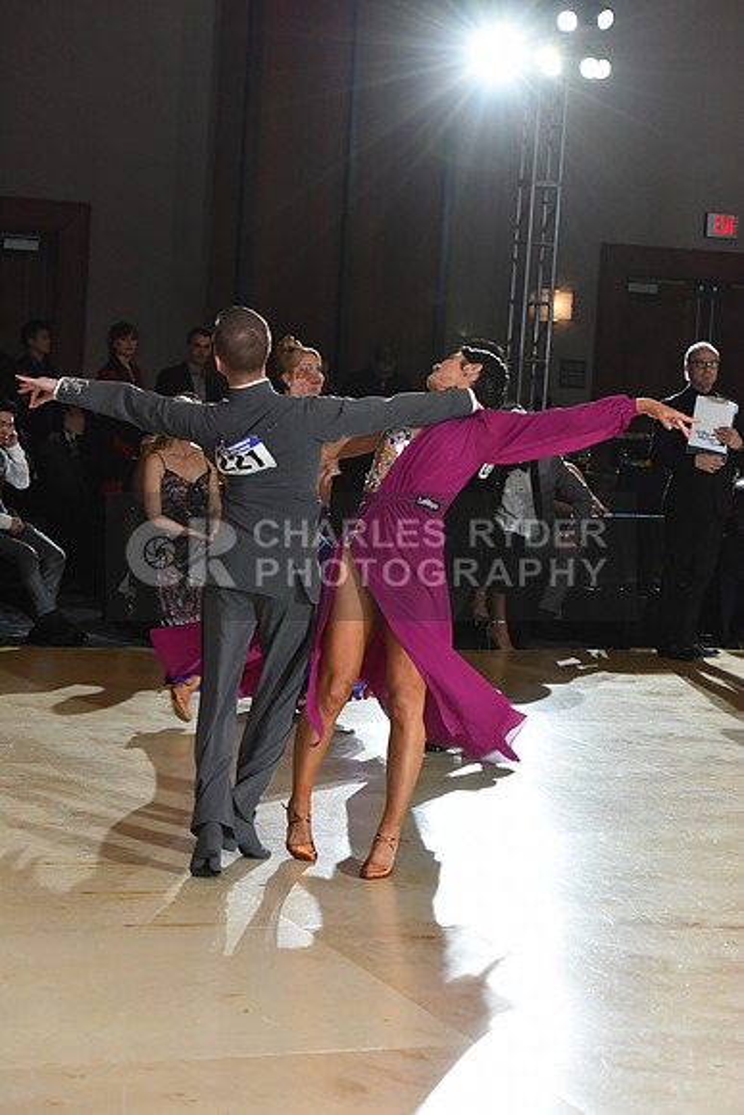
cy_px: 558
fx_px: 2633
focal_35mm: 85
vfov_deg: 23.9
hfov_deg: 16.1
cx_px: 372
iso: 2500
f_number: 5
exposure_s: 1/250
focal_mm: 85
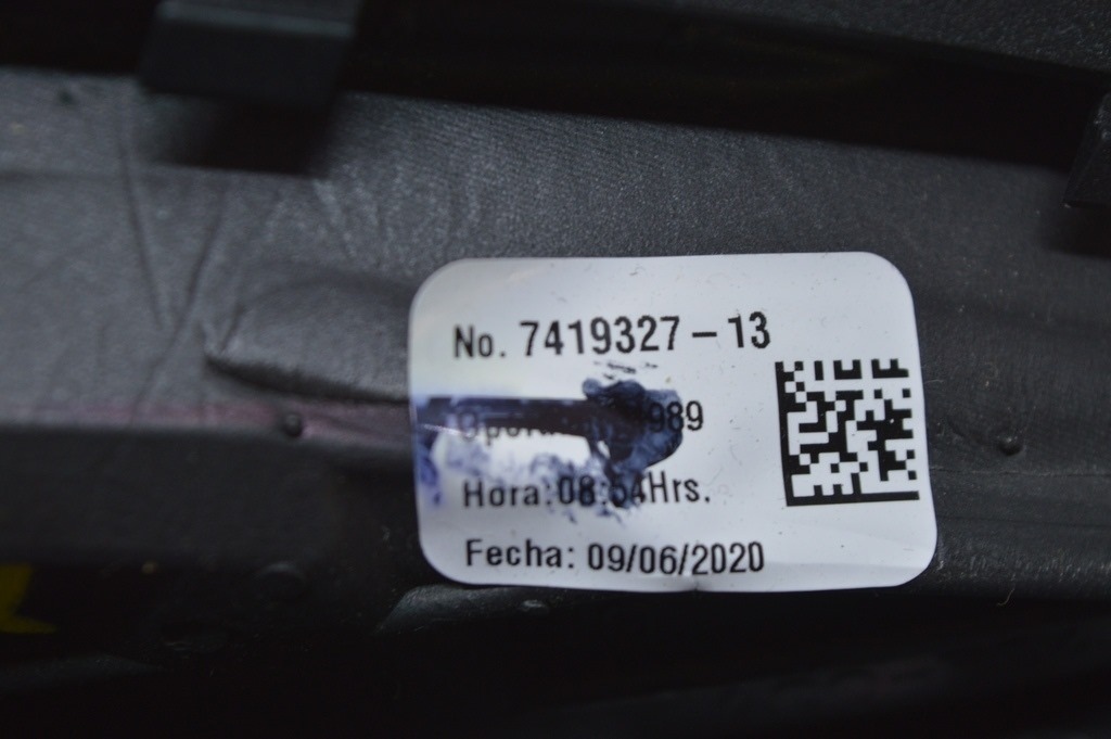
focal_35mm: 82
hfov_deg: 24.6
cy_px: 370
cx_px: 556
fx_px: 2544
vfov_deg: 16.5
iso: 400
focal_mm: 55
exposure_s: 1/40
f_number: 5.6
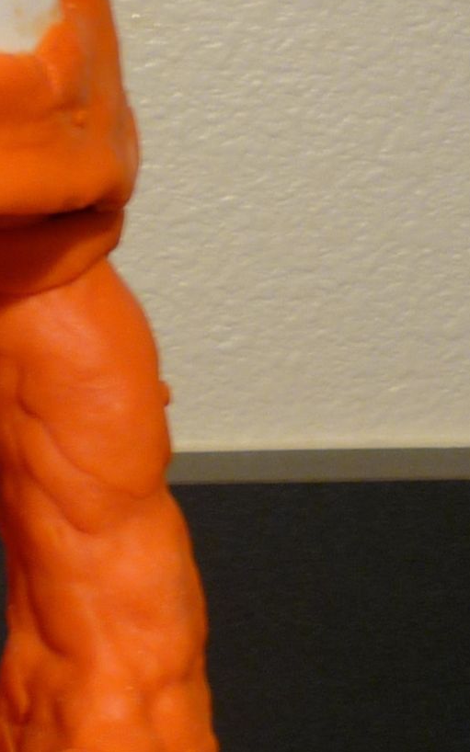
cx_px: -348
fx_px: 2337
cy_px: 424
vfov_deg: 18.3
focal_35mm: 114
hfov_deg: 10.8
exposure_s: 1/8
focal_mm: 5.5
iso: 100
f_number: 2.8
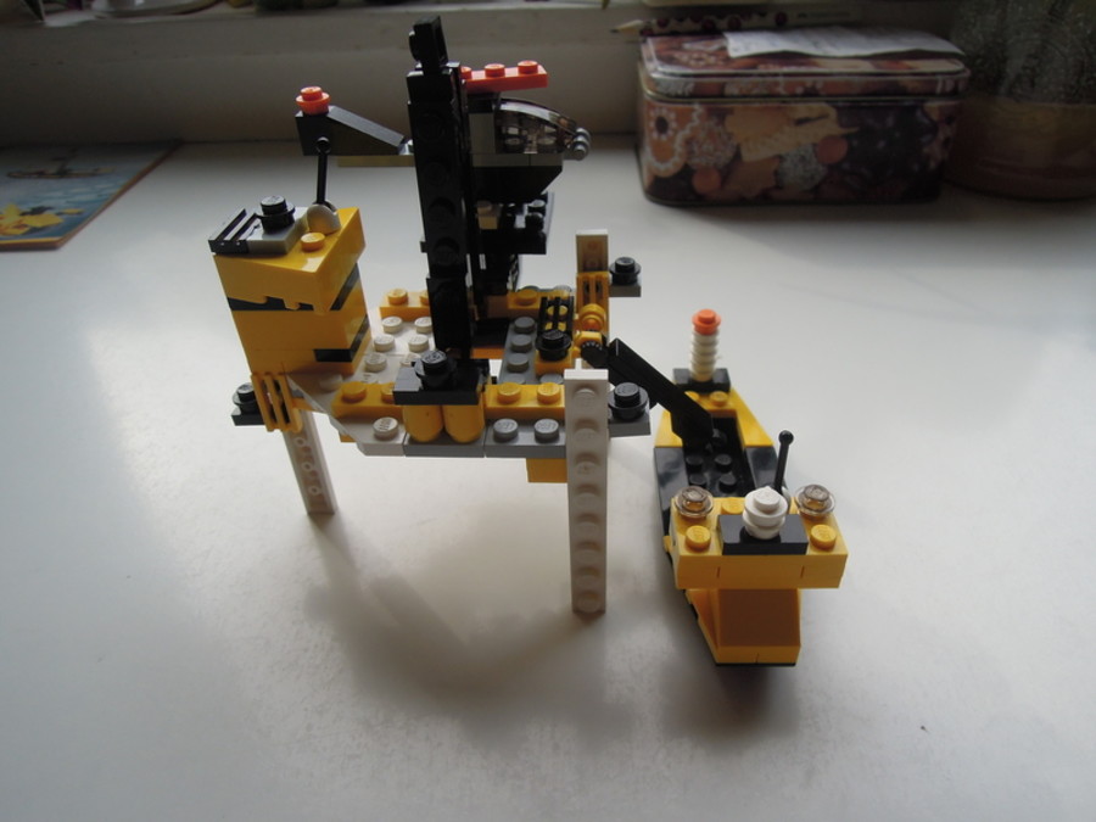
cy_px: 411
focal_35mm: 24
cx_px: 548
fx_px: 760
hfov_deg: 71.6
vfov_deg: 56.8
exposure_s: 1/500
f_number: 2.8
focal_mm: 4.3
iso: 160
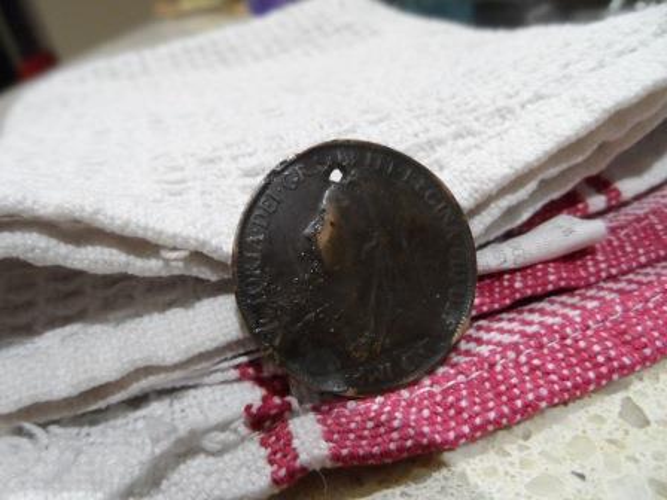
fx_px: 462
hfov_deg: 71.6
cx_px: 334
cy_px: 250
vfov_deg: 56.8
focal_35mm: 24
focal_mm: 4
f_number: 3.2
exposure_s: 1/20
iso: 400
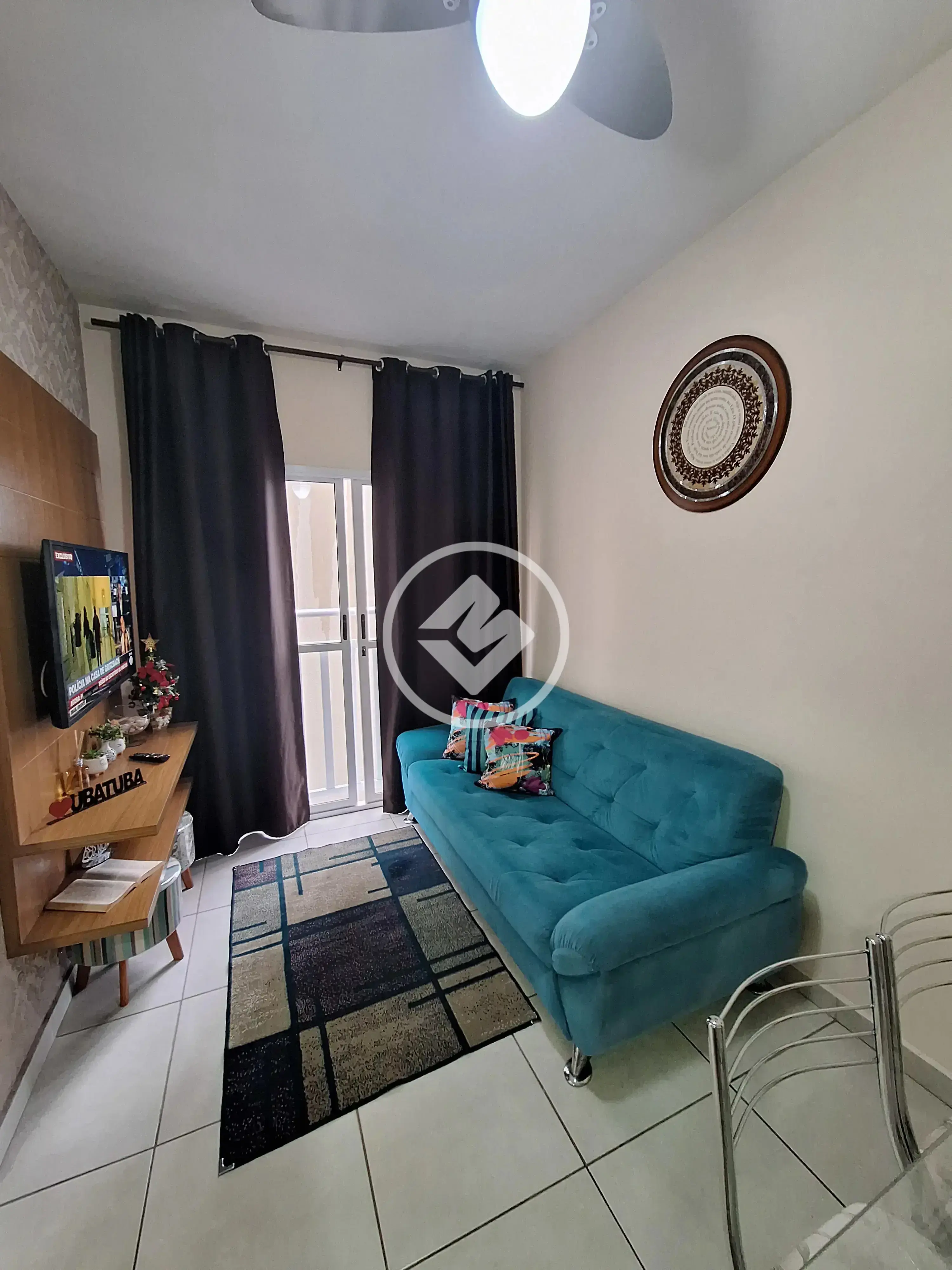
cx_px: 476
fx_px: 477
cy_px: 635
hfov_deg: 89.9
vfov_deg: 106.2
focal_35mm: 13
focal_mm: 1.74
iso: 250
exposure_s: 1/24
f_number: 2.2
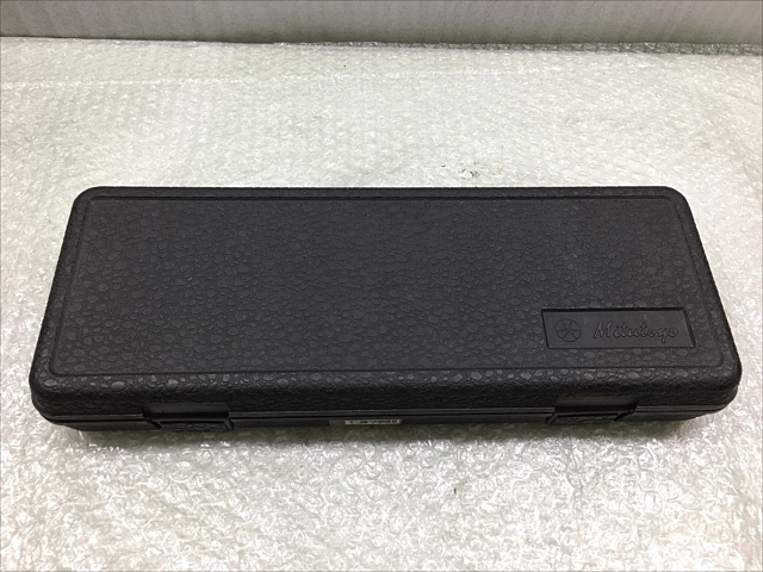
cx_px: 382
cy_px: 286
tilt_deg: -57.0
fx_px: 639
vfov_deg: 48.2
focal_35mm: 29
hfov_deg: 61.7
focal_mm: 4.15
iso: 32
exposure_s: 1/60
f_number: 2.2
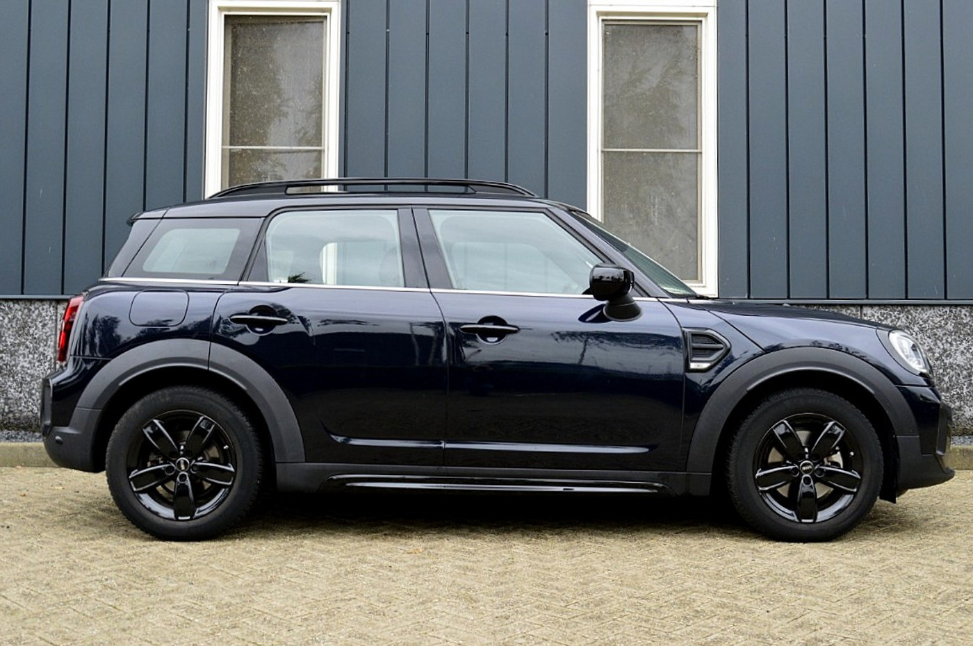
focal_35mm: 38
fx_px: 1012
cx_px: 486
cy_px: 323
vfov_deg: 35.4
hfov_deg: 51.3
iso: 800
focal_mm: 25
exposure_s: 1/60
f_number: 8
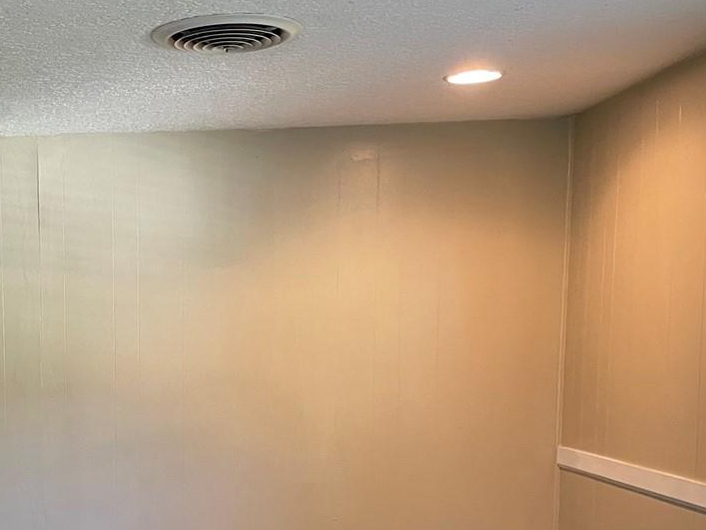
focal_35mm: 59
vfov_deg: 24.1
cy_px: 475
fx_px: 1204
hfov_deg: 31.6
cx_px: 118
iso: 400
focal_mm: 4.2
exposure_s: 1/60
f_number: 1.6
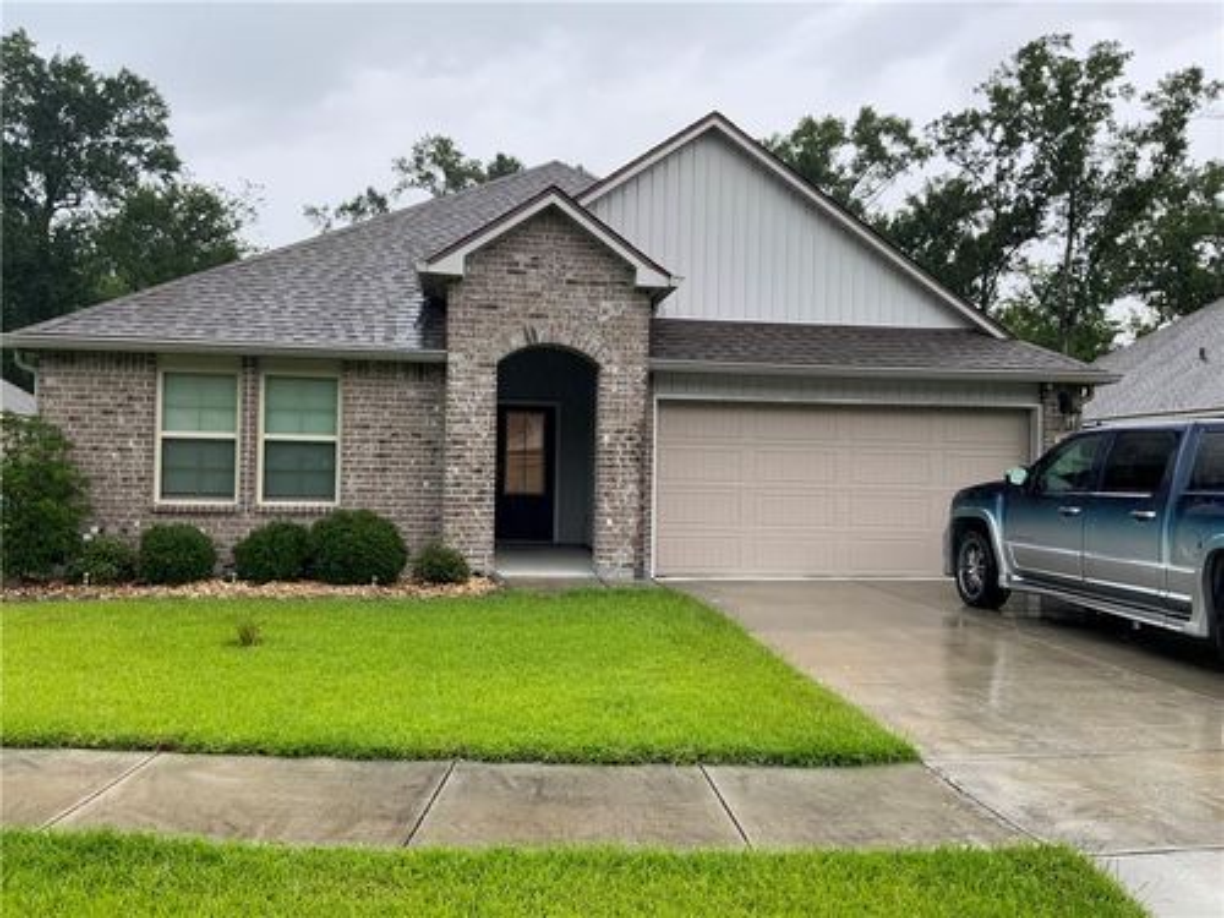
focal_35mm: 29
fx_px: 1025
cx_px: 612
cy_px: 459
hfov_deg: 61.7
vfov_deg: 48.2
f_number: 1.8
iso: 50
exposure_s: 1/122
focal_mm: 3
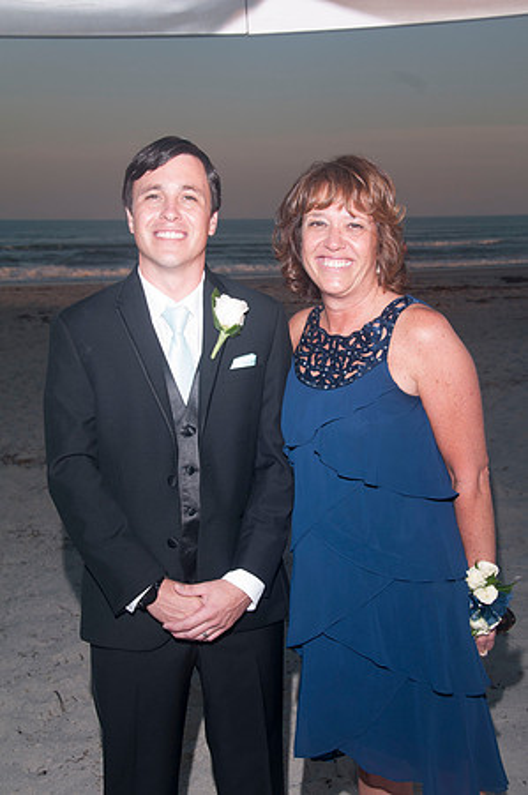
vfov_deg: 37.9
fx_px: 1158
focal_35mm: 52
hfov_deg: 25.7
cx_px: 264
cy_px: 398
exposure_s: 1/250
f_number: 8
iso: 100
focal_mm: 35
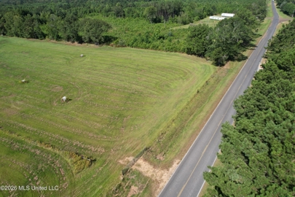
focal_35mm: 22
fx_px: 180
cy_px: 98
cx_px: 148
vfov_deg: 57.2
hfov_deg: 78.6
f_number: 2.8
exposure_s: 1/1250
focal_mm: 8.38
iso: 100
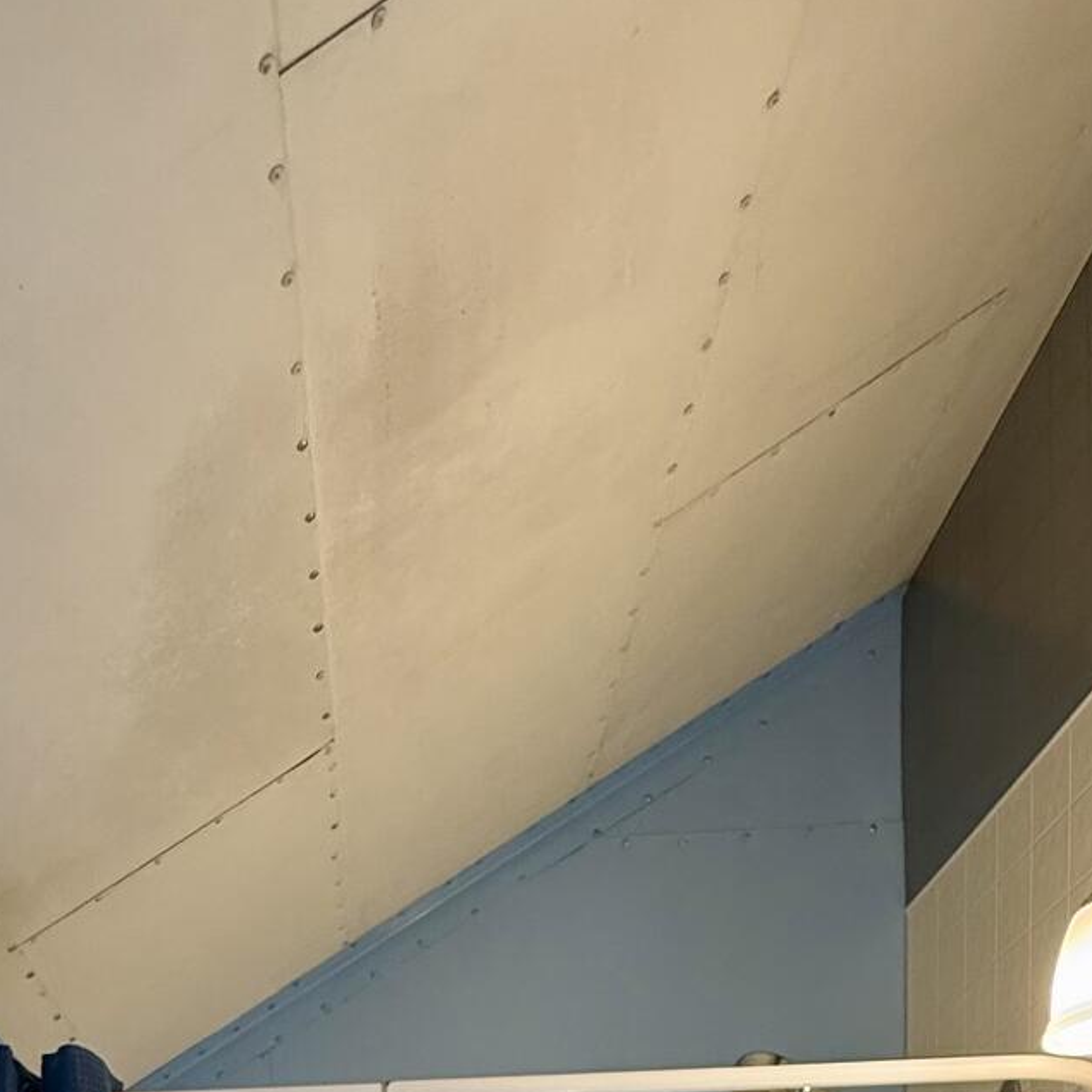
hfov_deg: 41.9
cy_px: 1599
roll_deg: +0.1
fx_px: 1392
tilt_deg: -3.0
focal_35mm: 39
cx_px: 316
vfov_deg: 28.9
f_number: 2.2
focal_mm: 2.22
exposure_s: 1/60
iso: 160
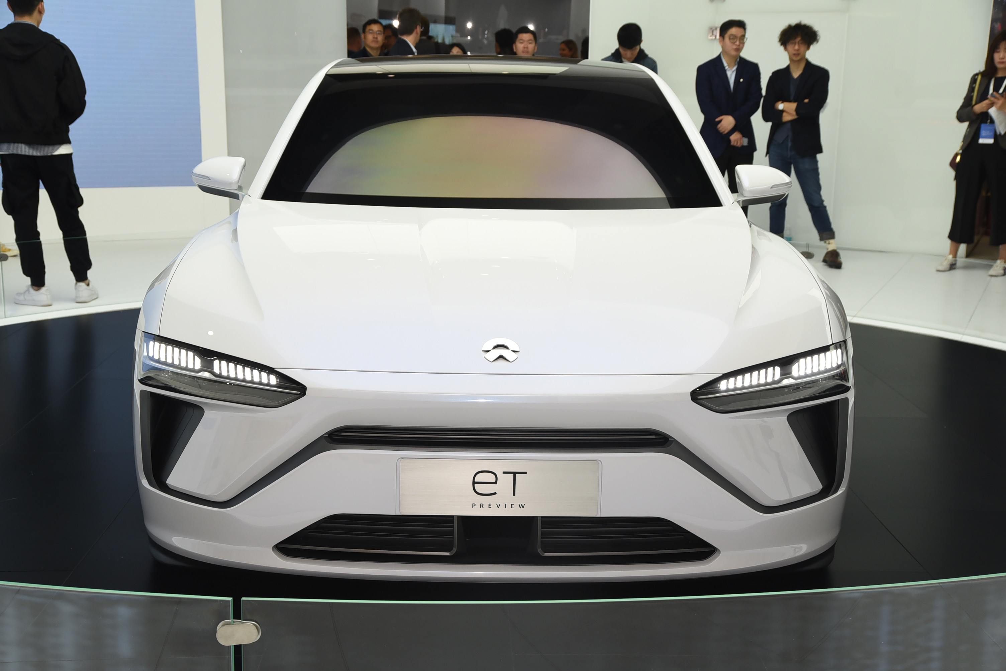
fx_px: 1454
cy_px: 336
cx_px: 503
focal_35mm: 52
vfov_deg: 26.0
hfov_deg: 38.2
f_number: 7.1
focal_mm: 52
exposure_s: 1/80
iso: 1250
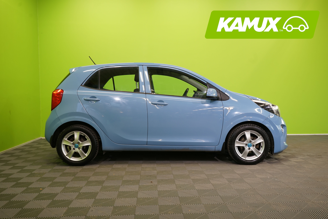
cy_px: 110
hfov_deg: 58.7
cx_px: 164
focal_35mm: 32
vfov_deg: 41.1
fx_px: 292
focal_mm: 32
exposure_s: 1/30
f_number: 6.3
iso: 500
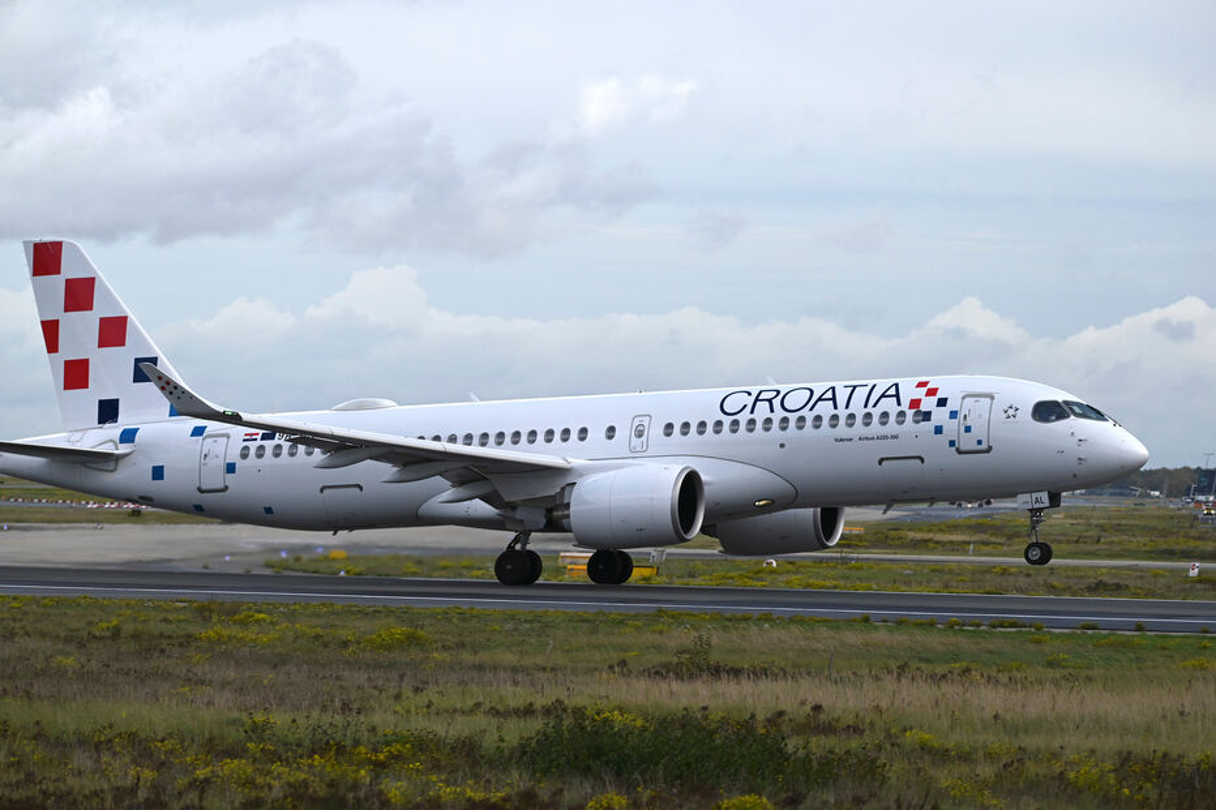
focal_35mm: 220
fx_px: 7429
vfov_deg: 6.2
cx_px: 608
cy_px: 405
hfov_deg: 9.4
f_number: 5.6
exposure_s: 1/2000
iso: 450
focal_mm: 220
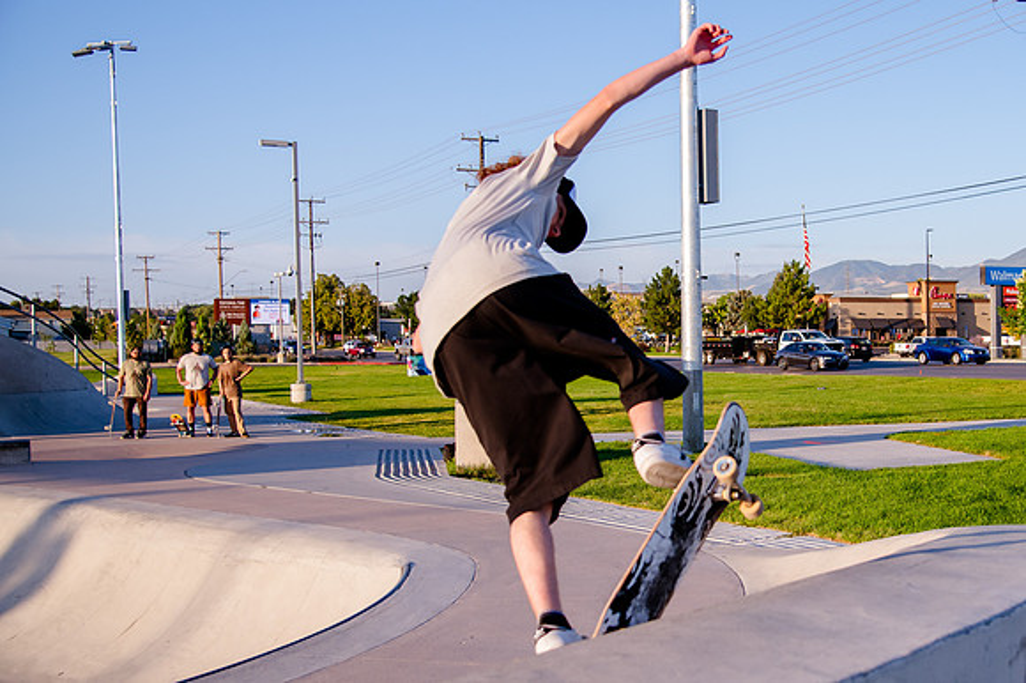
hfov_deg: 42.4
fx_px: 1292
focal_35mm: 45
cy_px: 393
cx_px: 722
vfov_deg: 29.6
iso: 1000
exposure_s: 1/3200
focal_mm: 32
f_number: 4
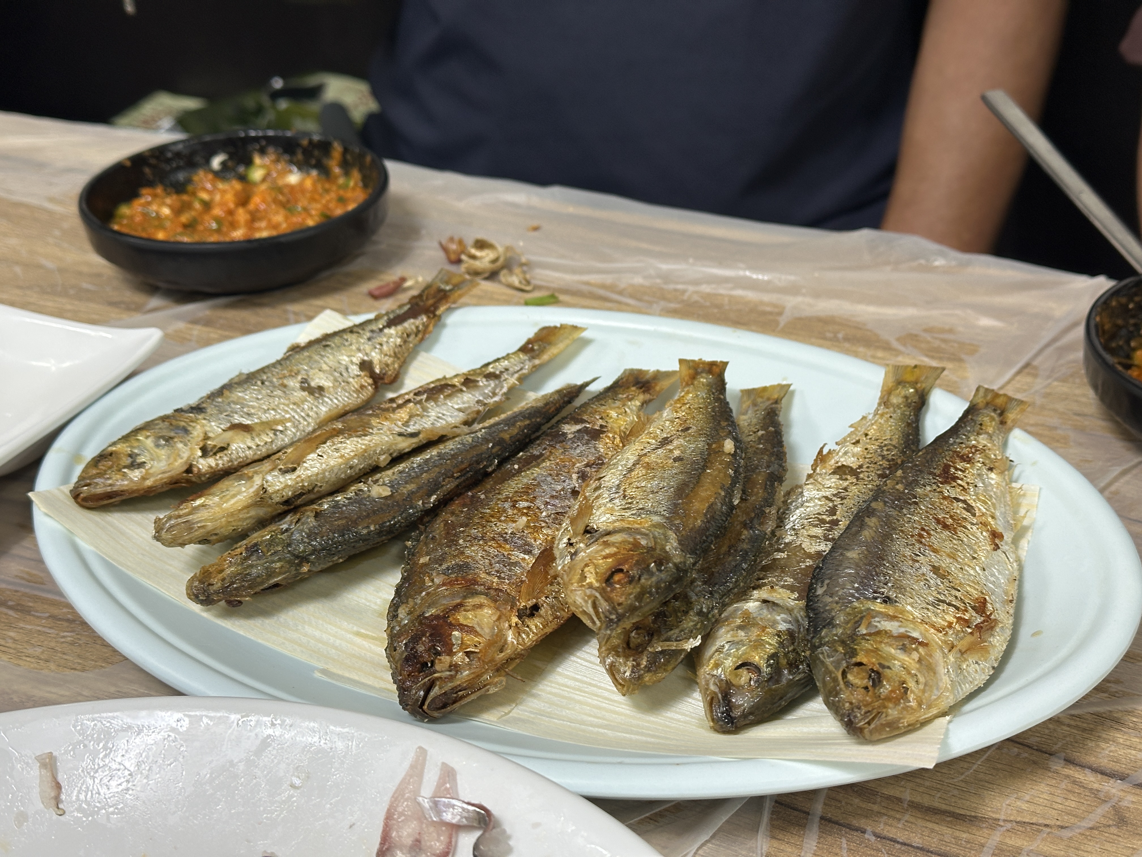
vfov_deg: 30.3
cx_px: 571
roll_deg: +1.4
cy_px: 428
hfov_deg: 39.7
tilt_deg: -31.5
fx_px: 1584
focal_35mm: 48
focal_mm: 6.86
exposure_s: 1/60
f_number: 1.78
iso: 80
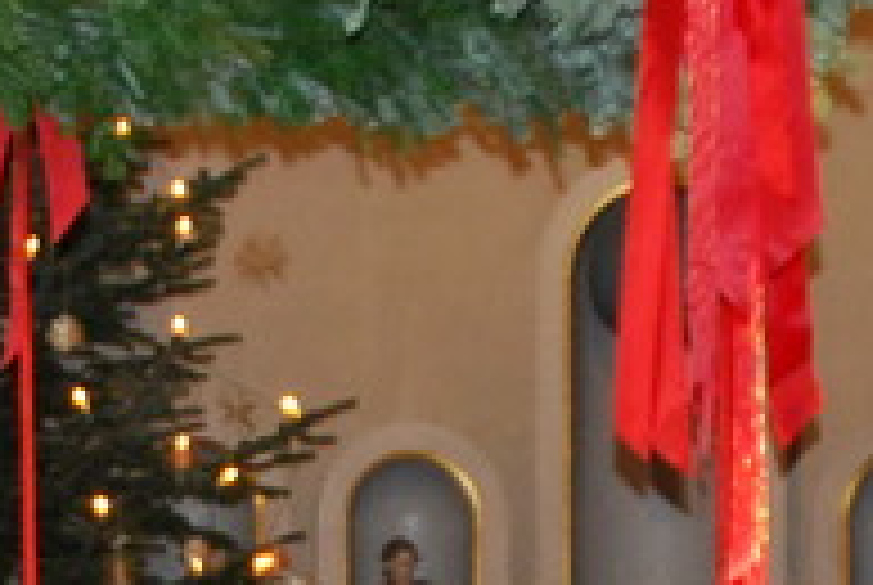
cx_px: 506
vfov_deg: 6.3
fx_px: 5246
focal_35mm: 216
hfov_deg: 9.5
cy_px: 911
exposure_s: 1/60
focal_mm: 28
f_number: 4
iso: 800
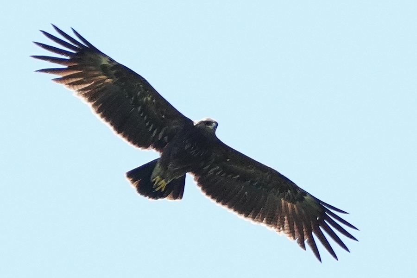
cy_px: 139
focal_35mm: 600
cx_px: 208
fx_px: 6949
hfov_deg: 3.4
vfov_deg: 2.3
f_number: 7.1
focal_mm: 600
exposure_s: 1/2000
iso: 1250
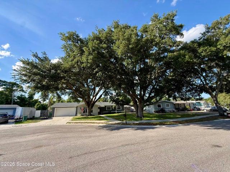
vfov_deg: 85.7
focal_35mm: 14
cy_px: 86
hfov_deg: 102.1
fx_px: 93
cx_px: 115
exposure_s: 1/405
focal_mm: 2.22
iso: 64
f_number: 2.2
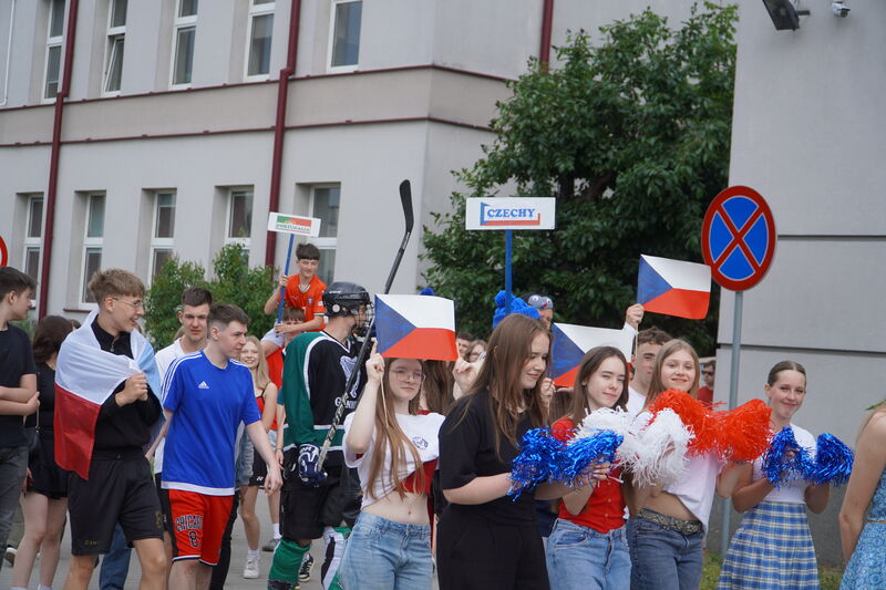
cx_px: 443
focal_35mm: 72
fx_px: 1772
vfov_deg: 18.9
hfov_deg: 28.1
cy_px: 295
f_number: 4.5
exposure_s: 1/400
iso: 100
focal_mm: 48
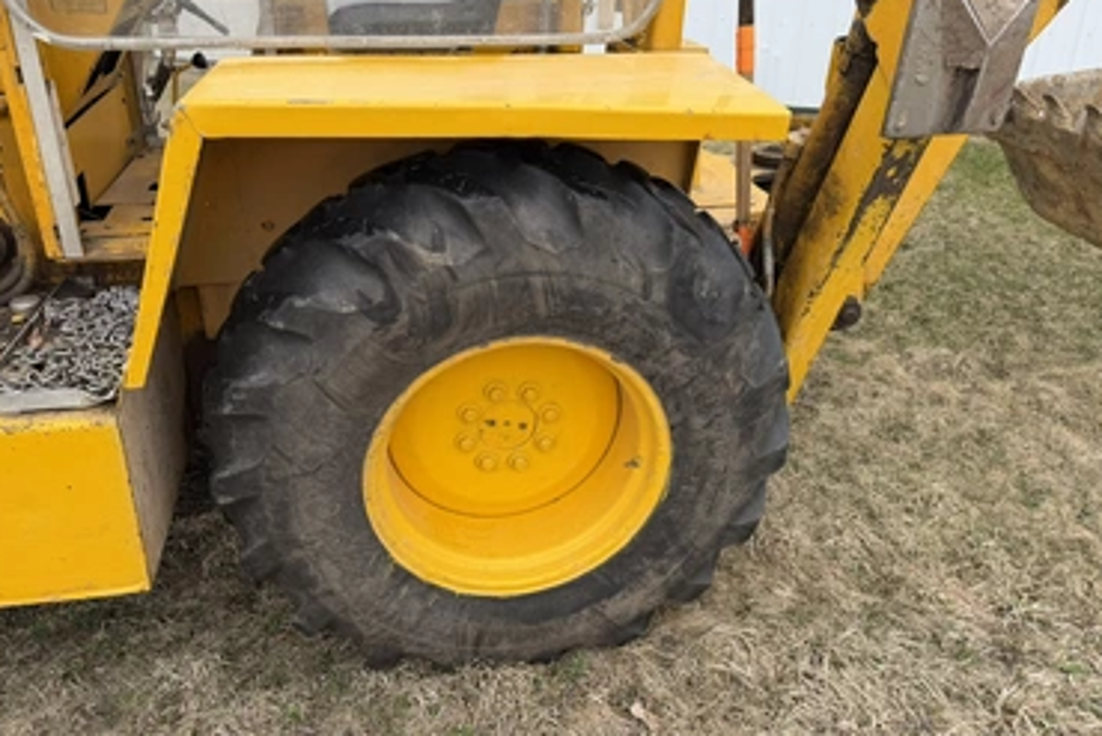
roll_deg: +1.7
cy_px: 307
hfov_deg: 67.3
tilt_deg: -16.3
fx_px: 827
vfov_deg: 47.8
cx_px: 527
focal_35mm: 27
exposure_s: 1/708
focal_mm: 6.76
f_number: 1.78
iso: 80
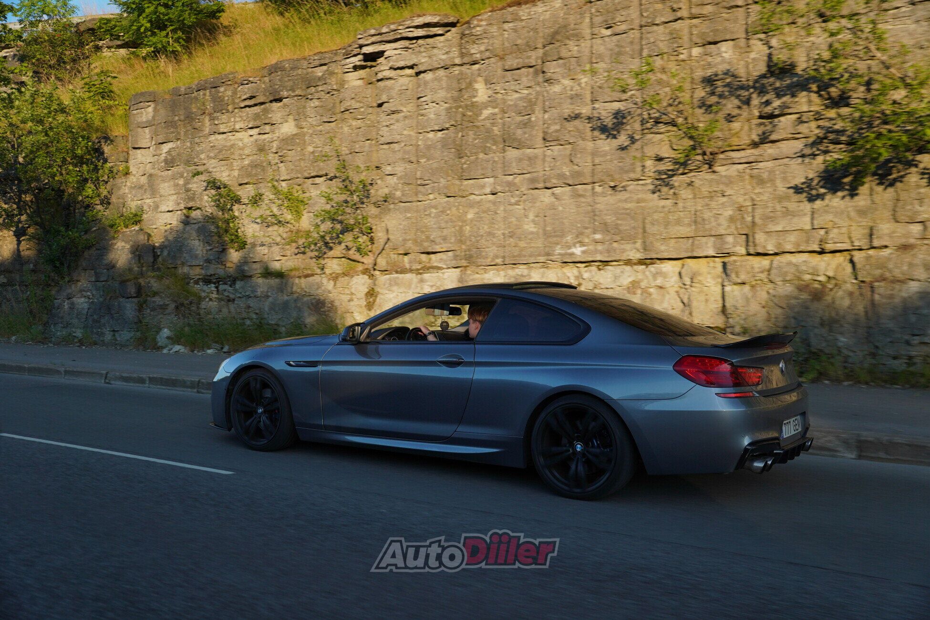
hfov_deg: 55.1
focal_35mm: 34
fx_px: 891
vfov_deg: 38.4
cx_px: 465
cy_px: 310
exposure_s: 1/400
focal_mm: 23
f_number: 4
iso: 200
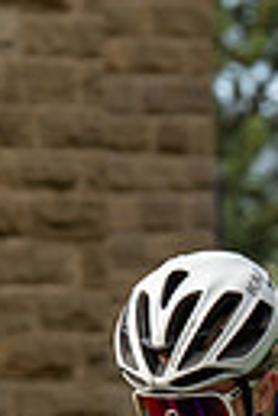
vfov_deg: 3.2
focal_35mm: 653
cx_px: 220
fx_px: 7563
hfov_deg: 2.1
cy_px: 572
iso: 400
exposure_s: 1/640
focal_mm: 145
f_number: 6.3
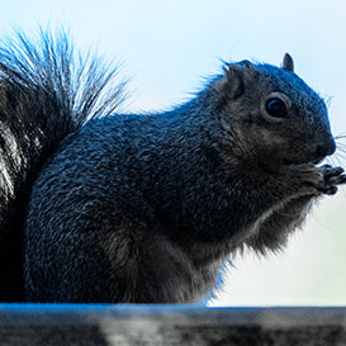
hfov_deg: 2.4
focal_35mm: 717
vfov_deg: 2.4
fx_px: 8108
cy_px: 178
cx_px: 76
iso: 1600
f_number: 11
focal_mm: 460
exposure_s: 1/1250
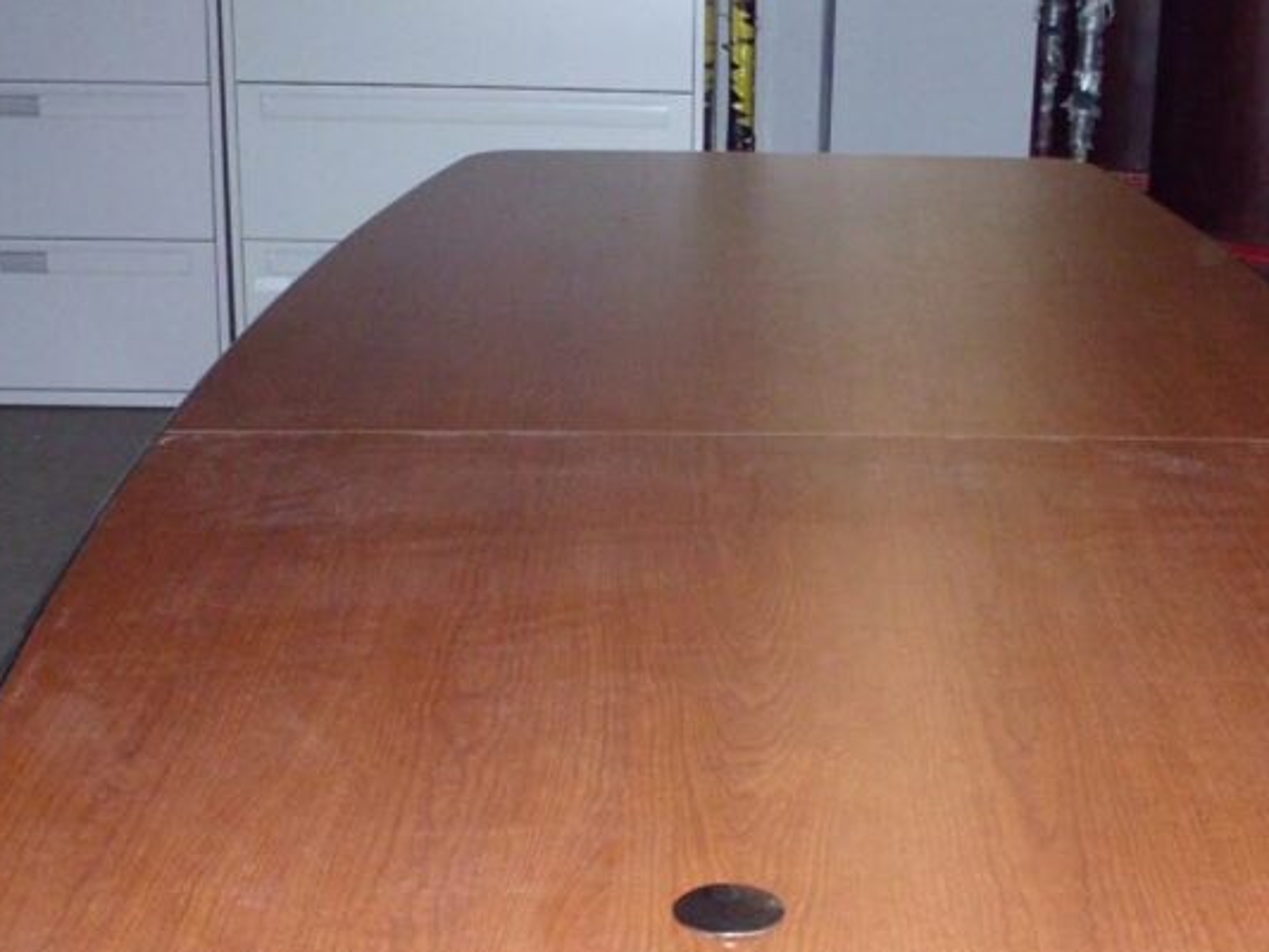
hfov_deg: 26.5
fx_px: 2677
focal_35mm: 73
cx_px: 850
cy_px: 759
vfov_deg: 20.0
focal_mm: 6.3
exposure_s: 1/60
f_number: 2.9
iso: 400
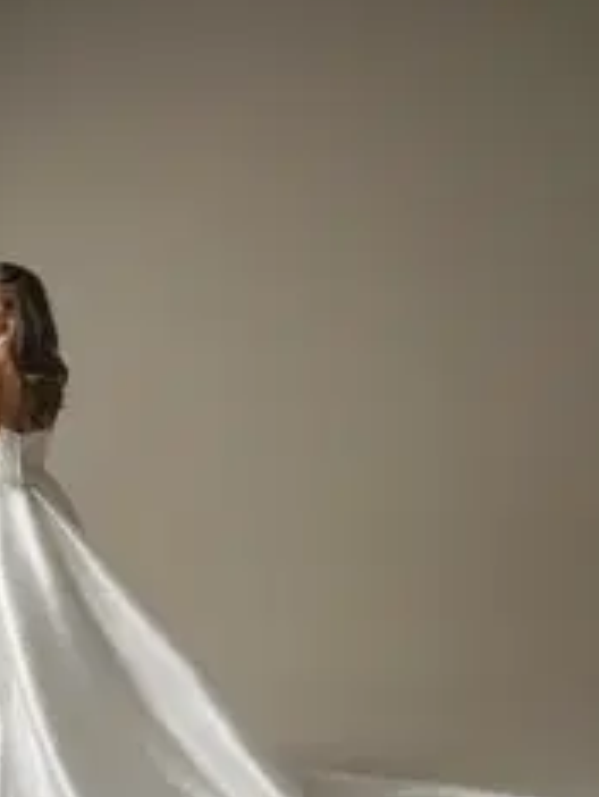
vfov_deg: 23.5
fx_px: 1888
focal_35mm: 82
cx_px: 248
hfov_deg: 18.0
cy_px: 639
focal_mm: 56.3
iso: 500
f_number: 10
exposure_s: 1/125
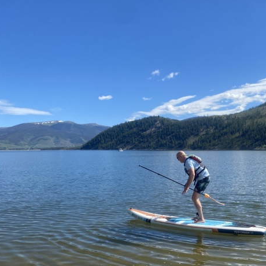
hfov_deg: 41.7
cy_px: 149
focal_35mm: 40
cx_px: 154
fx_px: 348
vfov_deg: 41.8
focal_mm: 4.25
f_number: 1.8
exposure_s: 1/2222
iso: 32
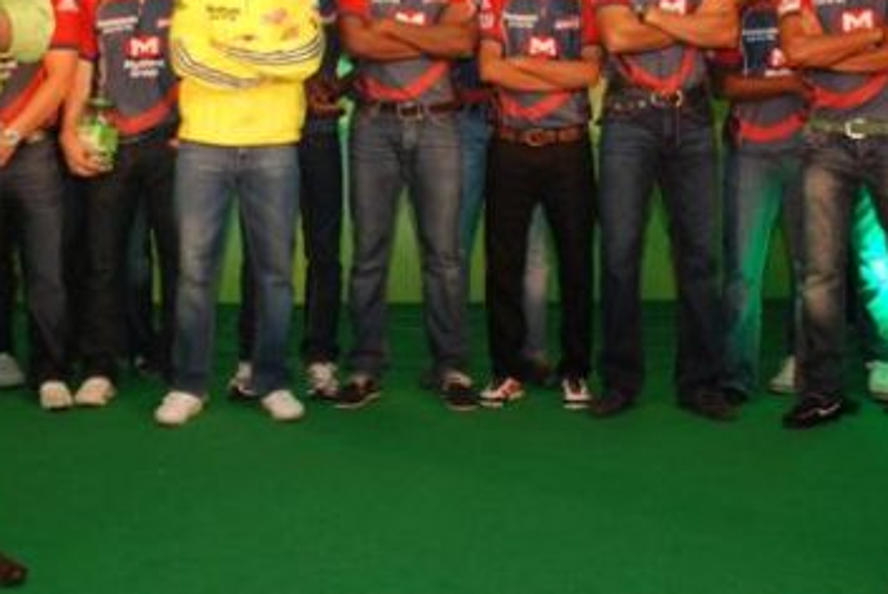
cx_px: 444
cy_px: 99
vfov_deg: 23.8
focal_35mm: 56
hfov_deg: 35.6
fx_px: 1382
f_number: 5.6
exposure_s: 1/80
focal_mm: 20
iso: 640
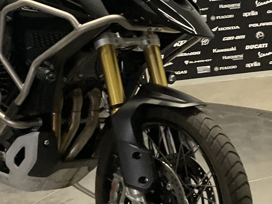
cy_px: 68
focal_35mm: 88
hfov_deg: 22.2
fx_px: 692
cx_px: 123
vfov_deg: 16.7
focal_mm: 3
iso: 200
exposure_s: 1/60
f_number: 1.8
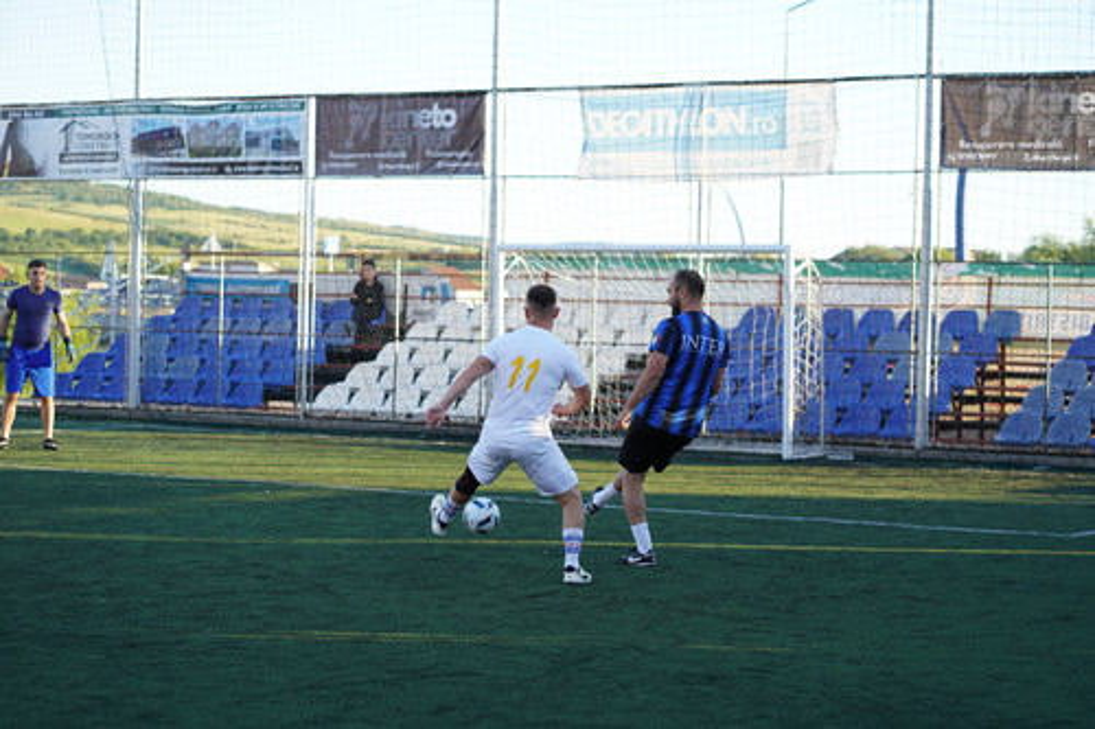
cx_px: 548
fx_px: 2584
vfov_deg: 16.1
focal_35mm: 85
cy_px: 364
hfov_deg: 23.9
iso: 800
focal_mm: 85
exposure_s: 1/1250
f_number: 3.2
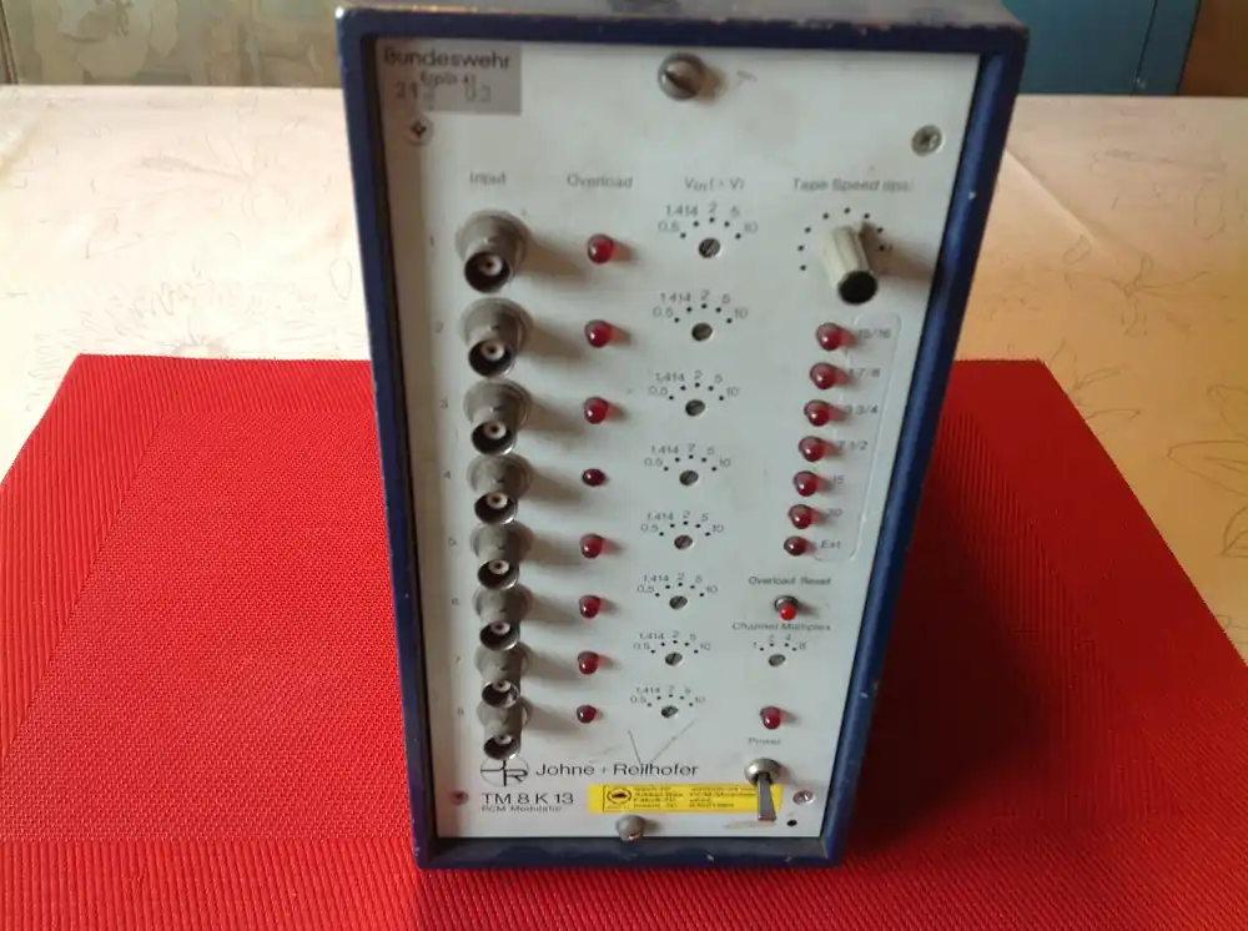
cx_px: 624
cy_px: 466
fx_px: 1259
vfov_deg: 40.6
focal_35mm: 35
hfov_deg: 52.7
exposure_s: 1/20
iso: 50
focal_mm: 4.28
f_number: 2.4
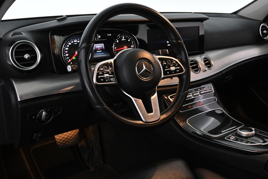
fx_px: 268
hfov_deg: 53.1
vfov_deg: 36.9
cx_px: 134
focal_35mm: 36
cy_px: 90
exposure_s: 1/40
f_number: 4.2
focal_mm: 24
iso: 1600
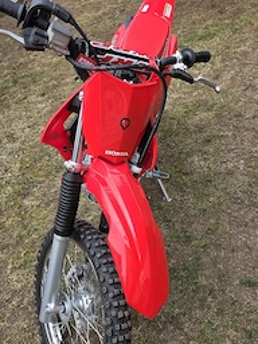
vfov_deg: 51.0
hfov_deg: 39.5
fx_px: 358
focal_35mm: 36
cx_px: 103
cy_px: 207
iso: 32
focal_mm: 6.3
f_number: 1.7
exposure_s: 1/370
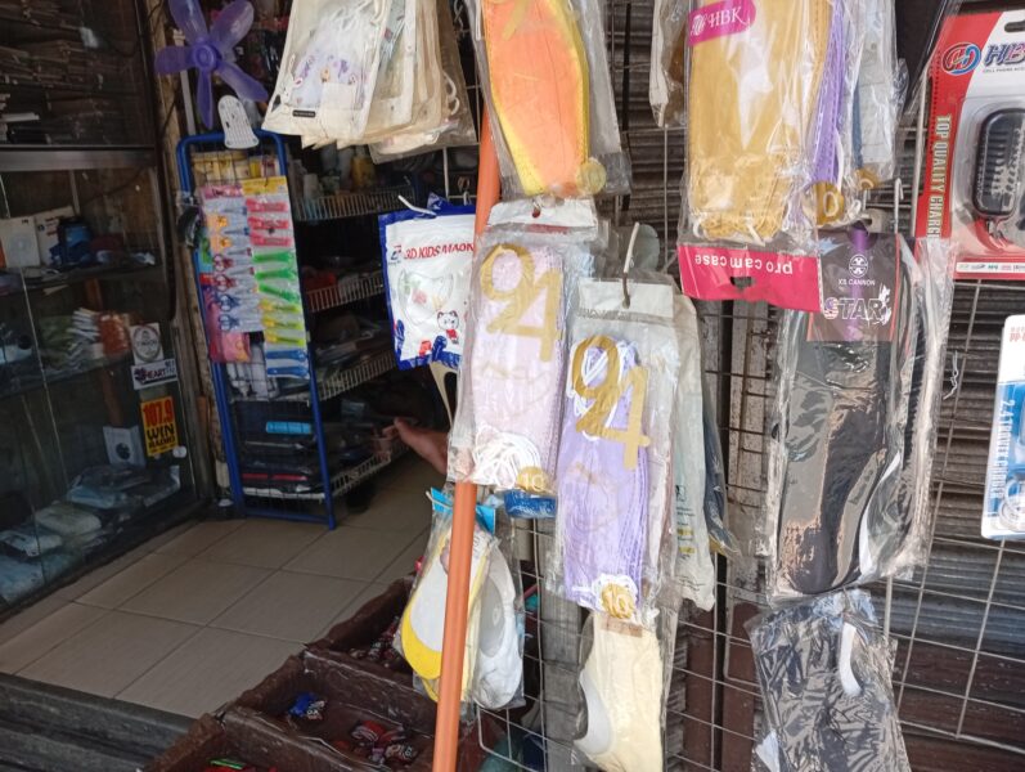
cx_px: 512
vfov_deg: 51.5
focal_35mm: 27
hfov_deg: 65.3
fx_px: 801
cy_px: 386
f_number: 1.8
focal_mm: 3.98
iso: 58
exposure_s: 1/60
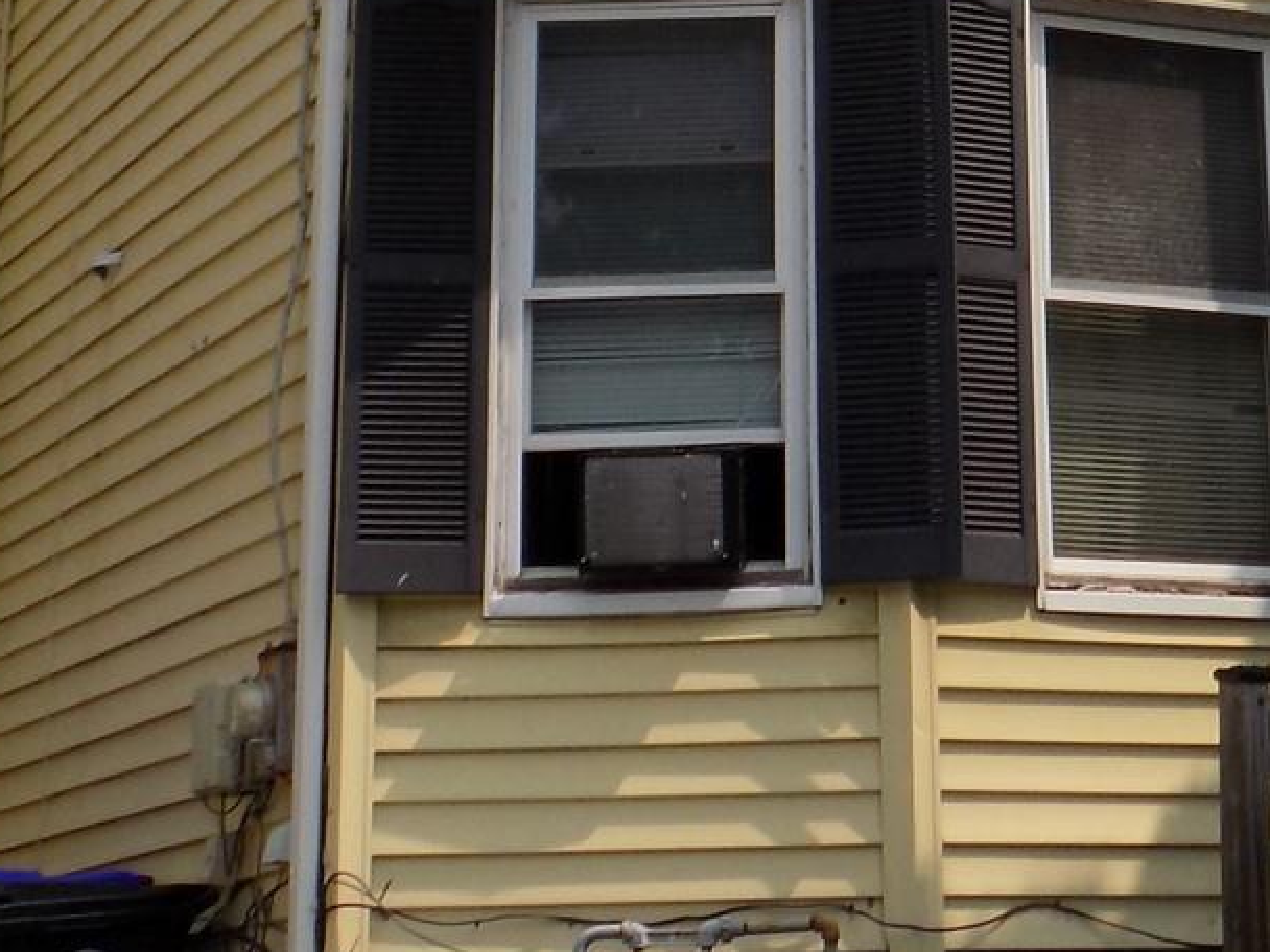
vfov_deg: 14.0
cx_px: 973
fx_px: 3706
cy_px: -330
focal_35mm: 101
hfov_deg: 19.3
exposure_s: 1/800
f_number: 3.3
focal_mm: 5.3
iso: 80
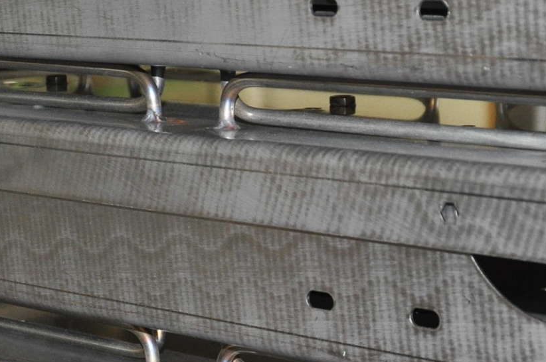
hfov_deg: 18.5
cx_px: 432
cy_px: 337
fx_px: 1658
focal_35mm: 109
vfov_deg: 12.4
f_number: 3.8
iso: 800
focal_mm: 25
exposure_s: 1/60
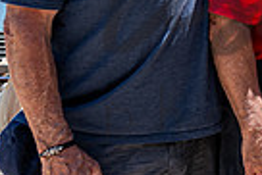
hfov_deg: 12.7
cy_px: -82
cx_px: 541
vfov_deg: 9.6
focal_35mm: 139
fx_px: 1013
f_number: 5.6
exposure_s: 1/250
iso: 125
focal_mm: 24
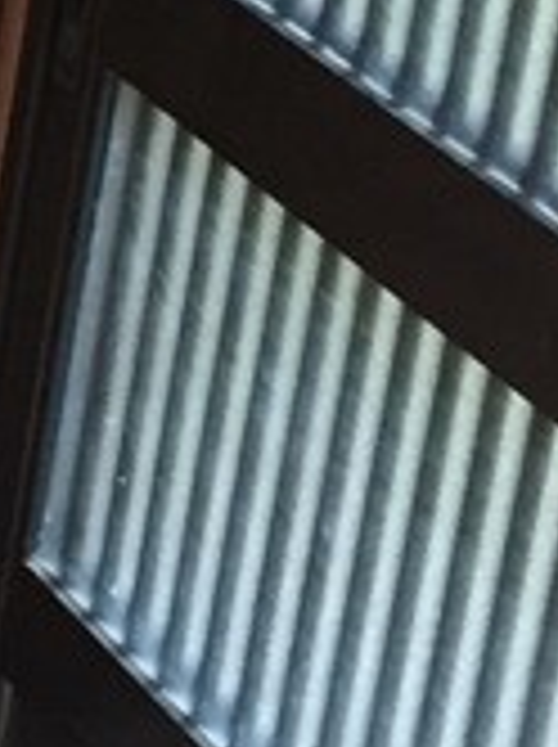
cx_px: -968
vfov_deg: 9.3
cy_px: -126
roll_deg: -3.9
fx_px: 4525
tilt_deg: -18.9
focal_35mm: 210
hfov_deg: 6.6
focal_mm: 4.15
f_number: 2.2
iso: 160
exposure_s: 1/30
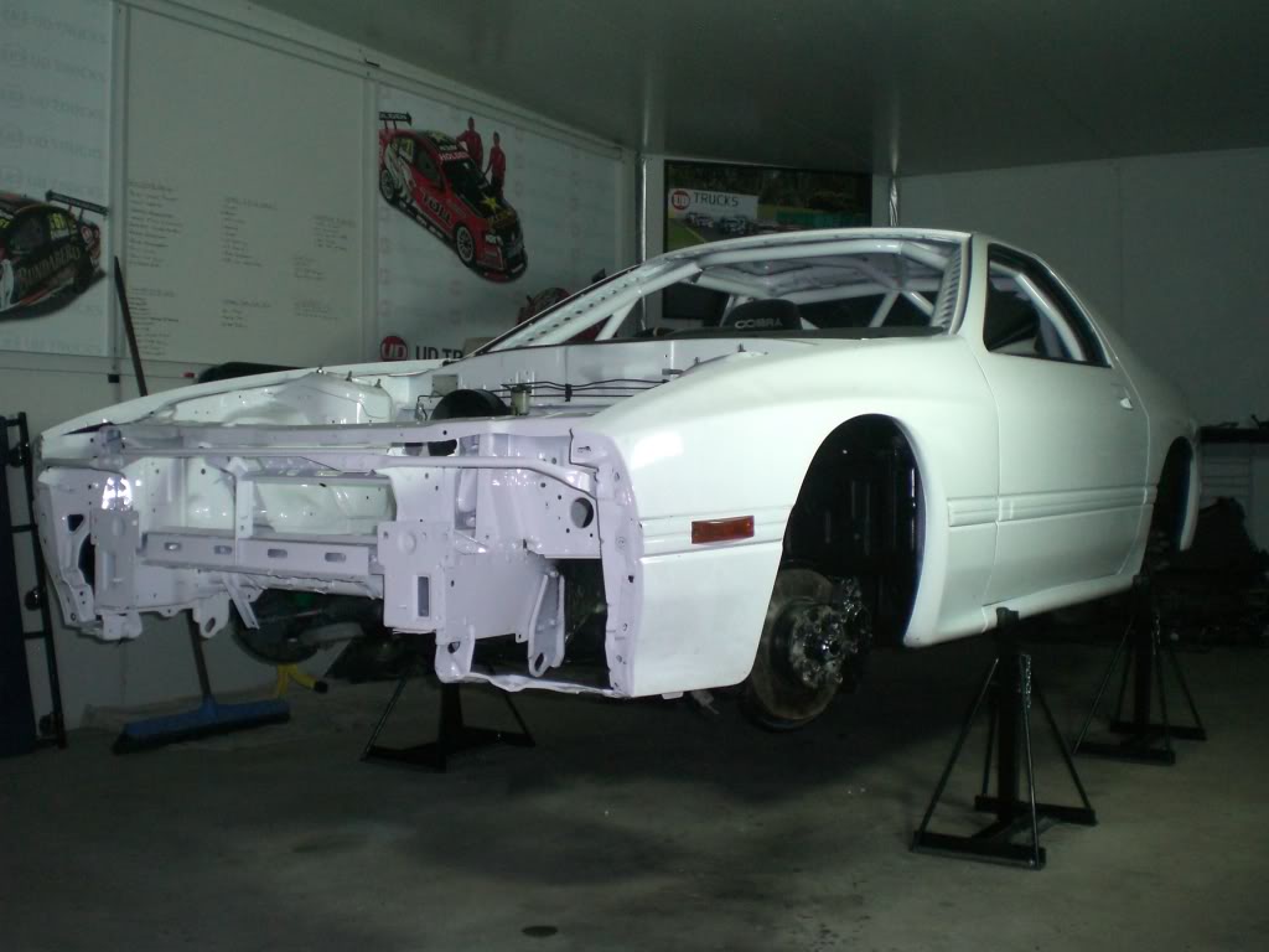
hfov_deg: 49.0
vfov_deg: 37.7
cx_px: 634
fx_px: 1393
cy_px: 476
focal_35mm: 38
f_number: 3.1
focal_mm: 6.3
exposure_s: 1/60
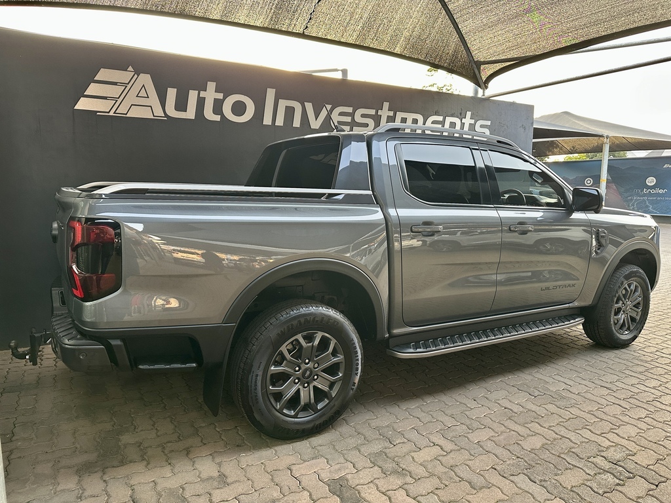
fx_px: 465
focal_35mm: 24
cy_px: 252
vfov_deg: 56.8
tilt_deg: -8.5
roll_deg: -0.4
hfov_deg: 71.6
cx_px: 336
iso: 200
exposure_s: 1/121
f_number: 1.78
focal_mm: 6.86
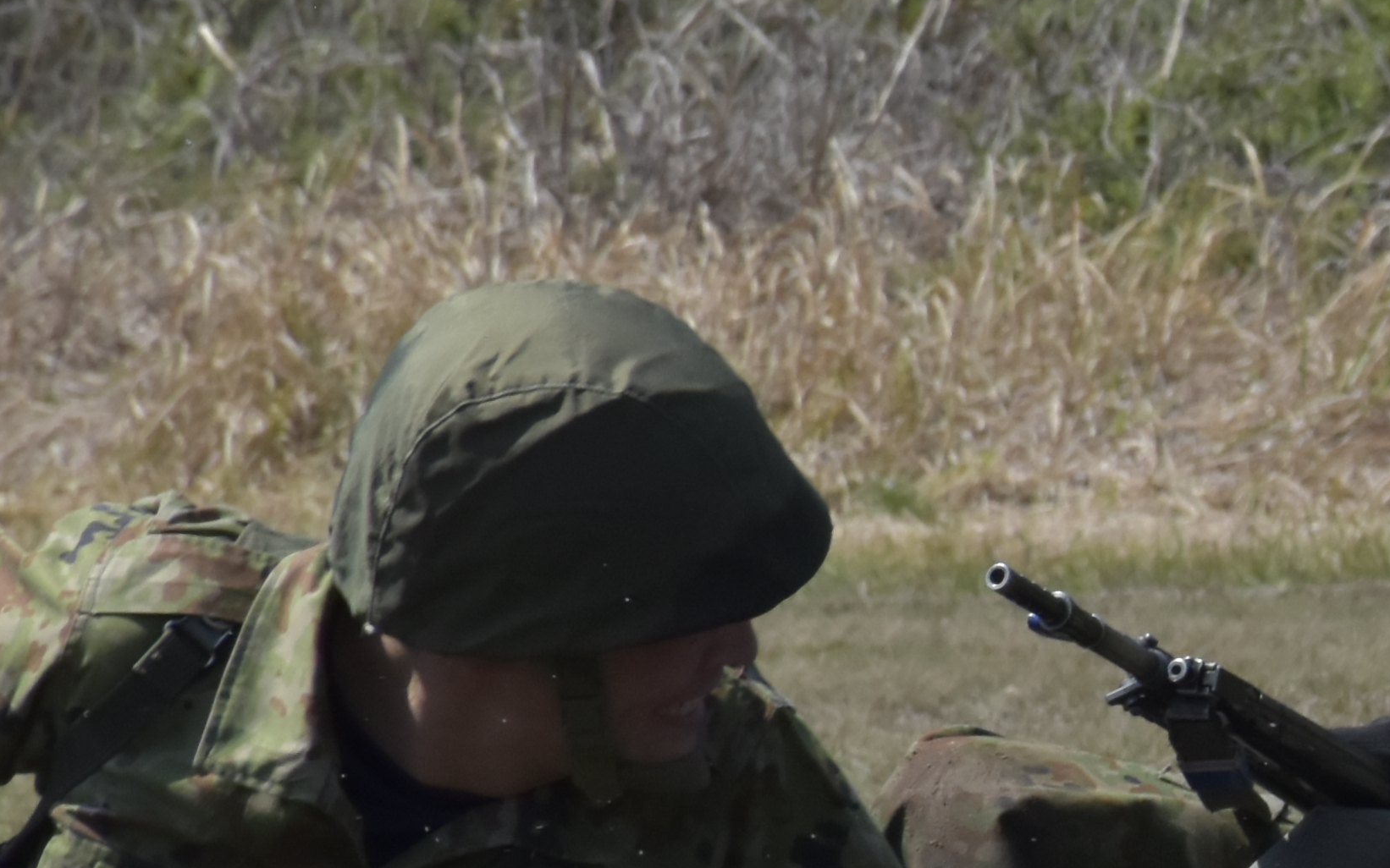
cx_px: 2281
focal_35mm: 648
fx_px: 24546
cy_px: 754
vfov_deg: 2.0
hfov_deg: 3.2
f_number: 11
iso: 640
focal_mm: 116
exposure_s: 1/800
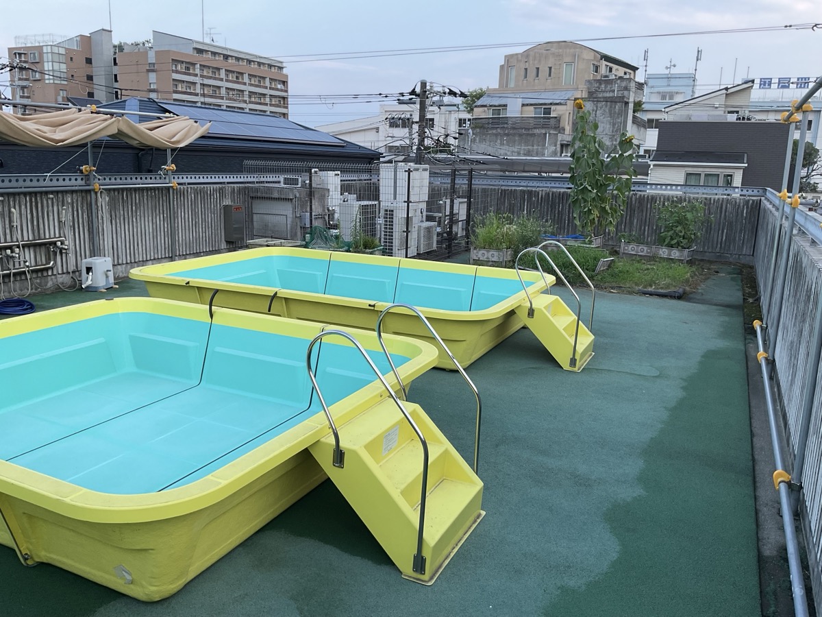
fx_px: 689
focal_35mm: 29
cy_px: 308
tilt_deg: -12.7
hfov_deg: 61.7
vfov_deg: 48.2
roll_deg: -1.2
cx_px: 411
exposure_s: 1/324
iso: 16
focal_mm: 3
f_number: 1.8
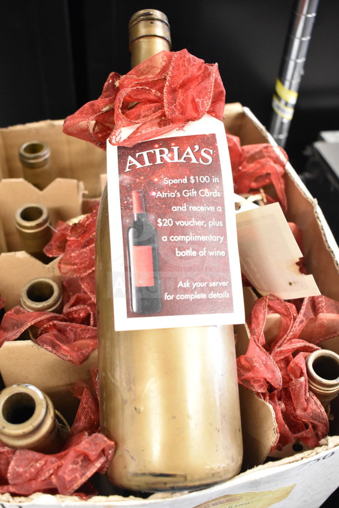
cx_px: 170
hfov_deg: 36.9
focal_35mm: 36
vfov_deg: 53.1
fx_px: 508
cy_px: 254
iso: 2800
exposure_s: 1/40
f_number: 4
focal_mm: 24
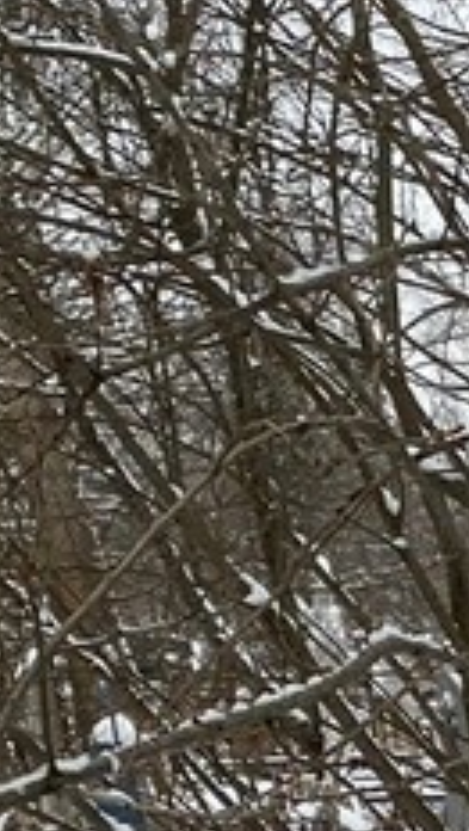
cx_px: 1242
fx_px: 2756
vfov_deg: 15.5
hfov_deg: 8.6
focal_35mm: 125
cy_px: 1329
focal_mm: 4.25
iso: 32
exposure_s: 1/351
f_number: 1.8
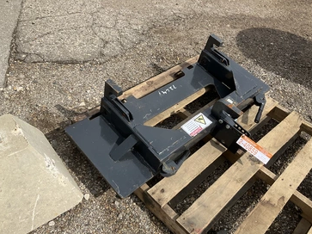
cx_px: 160
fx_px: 288
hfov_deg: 56.8
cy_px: 110
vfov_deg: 44.1
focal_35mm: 32
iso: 25
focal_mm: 3
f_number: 1.8
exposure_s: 1/2058
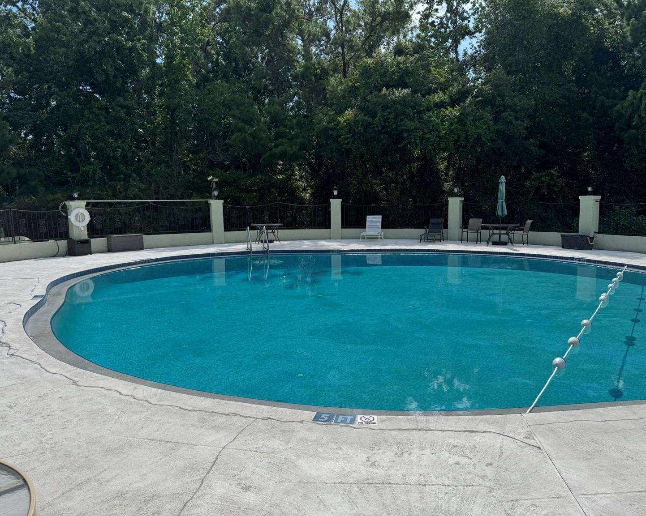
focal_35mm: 26
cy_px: 248
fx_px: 497
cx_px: 339
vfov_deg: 54.9
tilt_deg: -6.7
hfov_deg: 66.0
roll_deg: +0.1
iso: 80
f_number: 1.78
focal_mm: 6.76
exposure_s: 1/6410
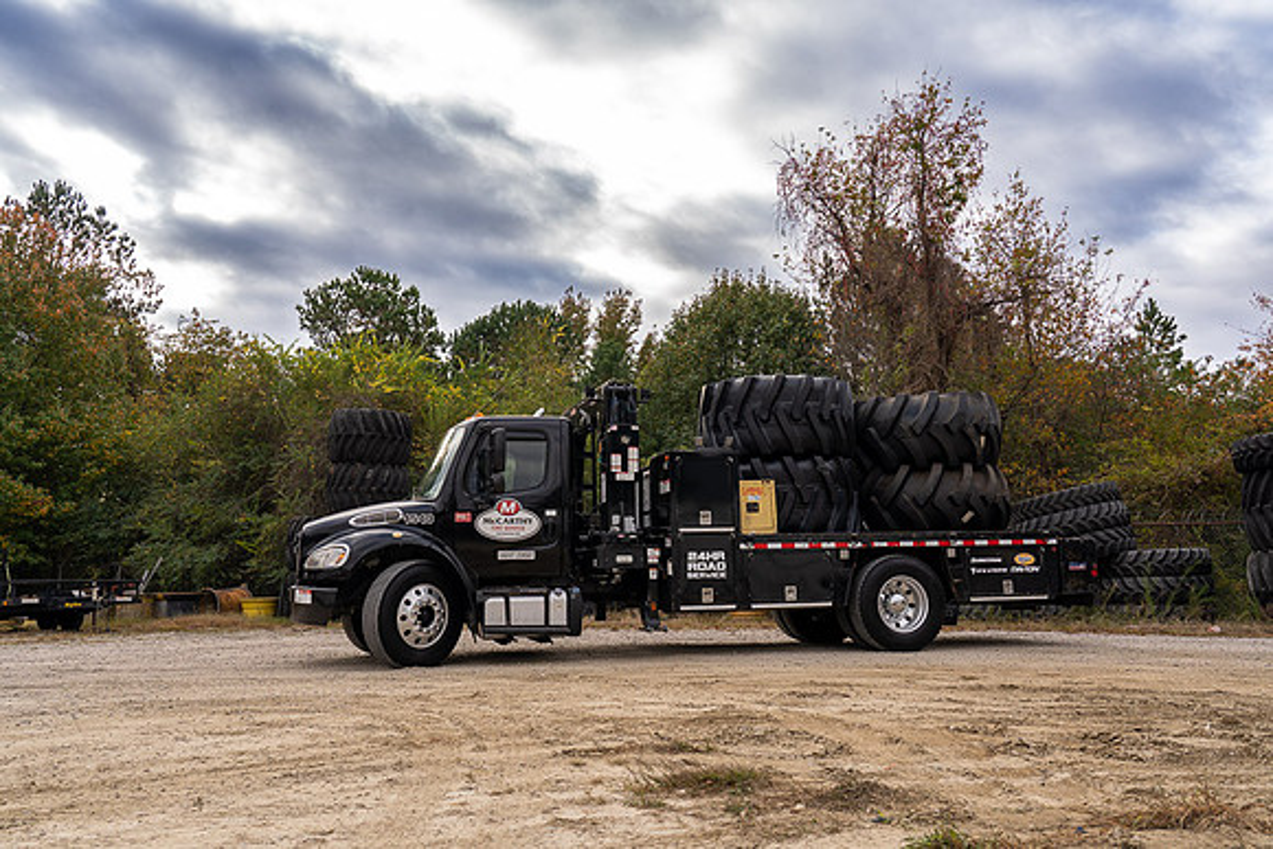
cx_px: 636
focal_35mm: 29
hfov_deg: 63.6
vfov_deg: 45.0
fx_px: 1026
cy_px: 424
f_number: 5.6
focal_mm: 29
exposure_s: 1/125
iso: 100
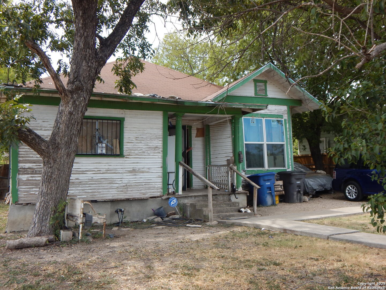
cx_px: 193
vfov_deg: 41.8
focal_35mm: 34
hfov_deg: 54.0
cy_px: 145
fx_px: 379
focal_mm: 6.1
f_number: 3.3
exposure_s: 1/400
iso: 125
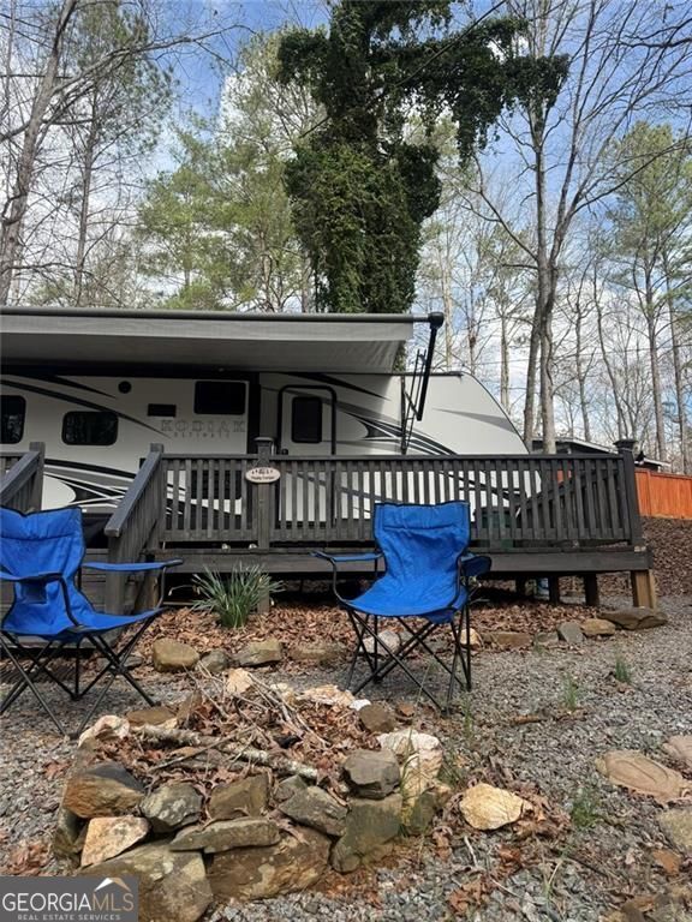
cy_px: 461
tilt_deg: +11.0
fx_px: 640
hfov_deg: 56.8
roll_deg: -1.3
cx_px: 346
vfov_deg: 71.6
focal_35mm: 24
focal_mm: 6.76
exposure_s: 1/1437
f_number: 1.78
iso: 80
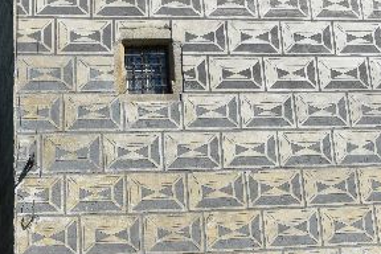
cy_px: -14
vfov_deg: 15.3
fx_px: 925
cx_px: 225
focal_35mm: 87
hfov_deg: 23.2
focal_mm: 21
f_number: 9
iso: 200
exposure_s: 1/320
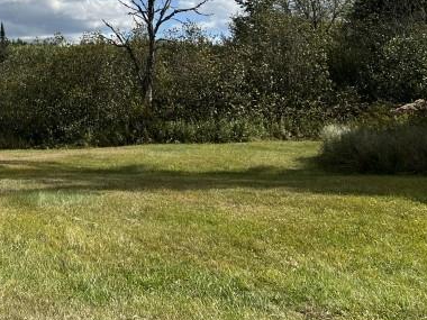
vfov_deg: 20.5
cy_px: 27
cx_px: -54
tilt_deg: +4.7
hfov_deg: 25.5
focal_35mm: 70
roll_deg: +1.1
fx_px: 863
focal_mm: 5.7
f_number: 1.5
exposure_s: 1/6579
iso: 50
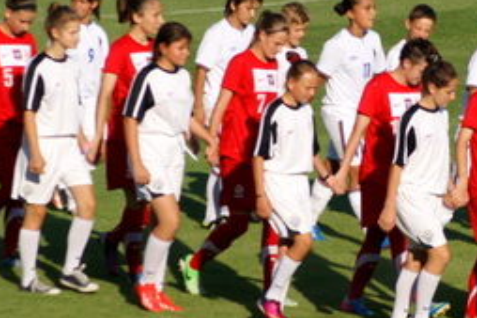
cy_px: 129
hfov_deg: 3.6
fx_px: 7508
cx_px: 445
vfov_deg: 2.4
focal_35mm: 567
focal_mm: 120
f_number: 5.6
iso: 100
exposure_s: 1/640
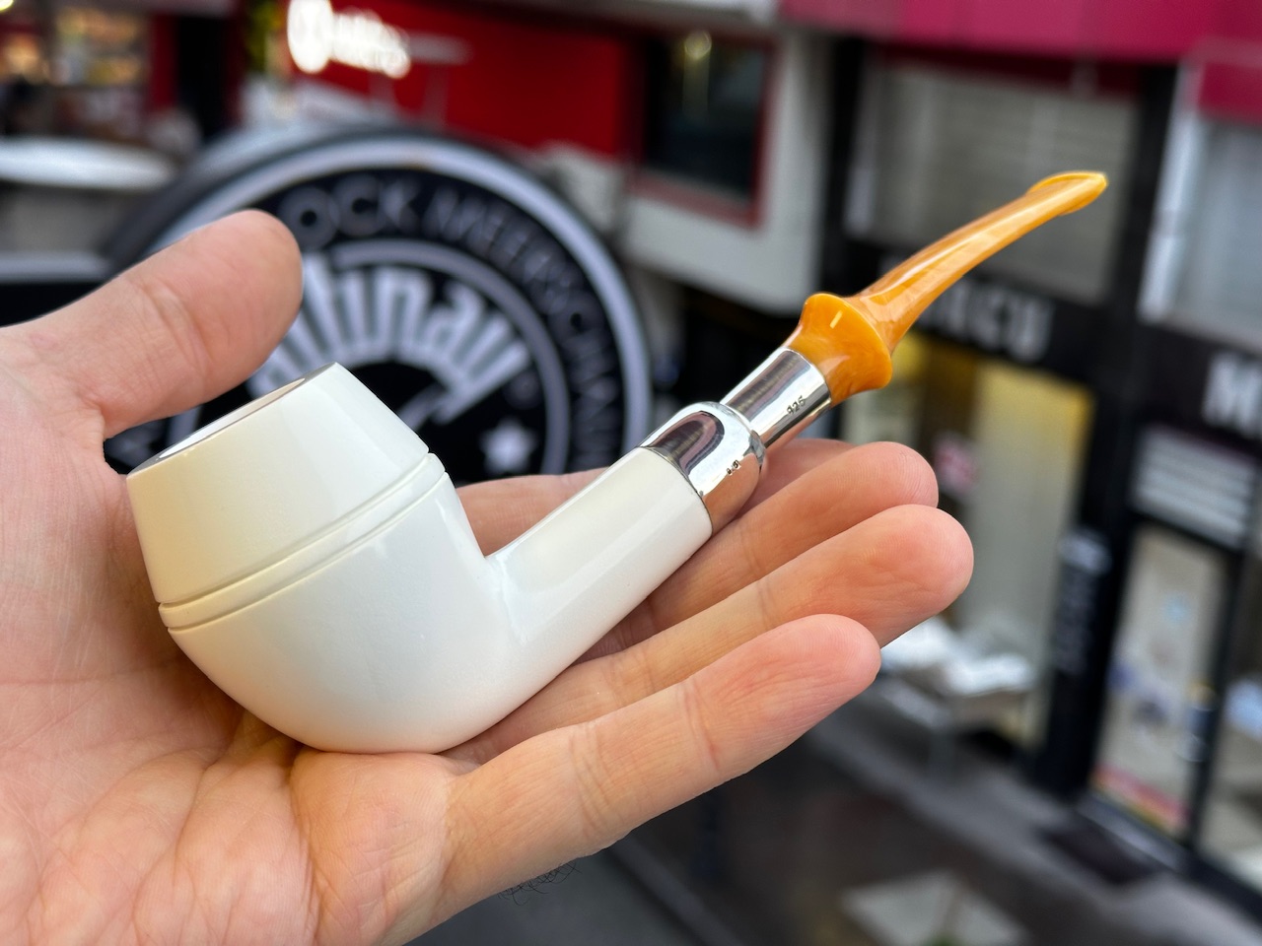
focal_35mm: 48
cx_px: 631
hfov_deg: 39.7
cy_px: 473
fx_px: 1750
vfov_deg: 30.3
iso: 80
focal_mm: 6.86
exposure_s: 1/100
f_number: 1.78
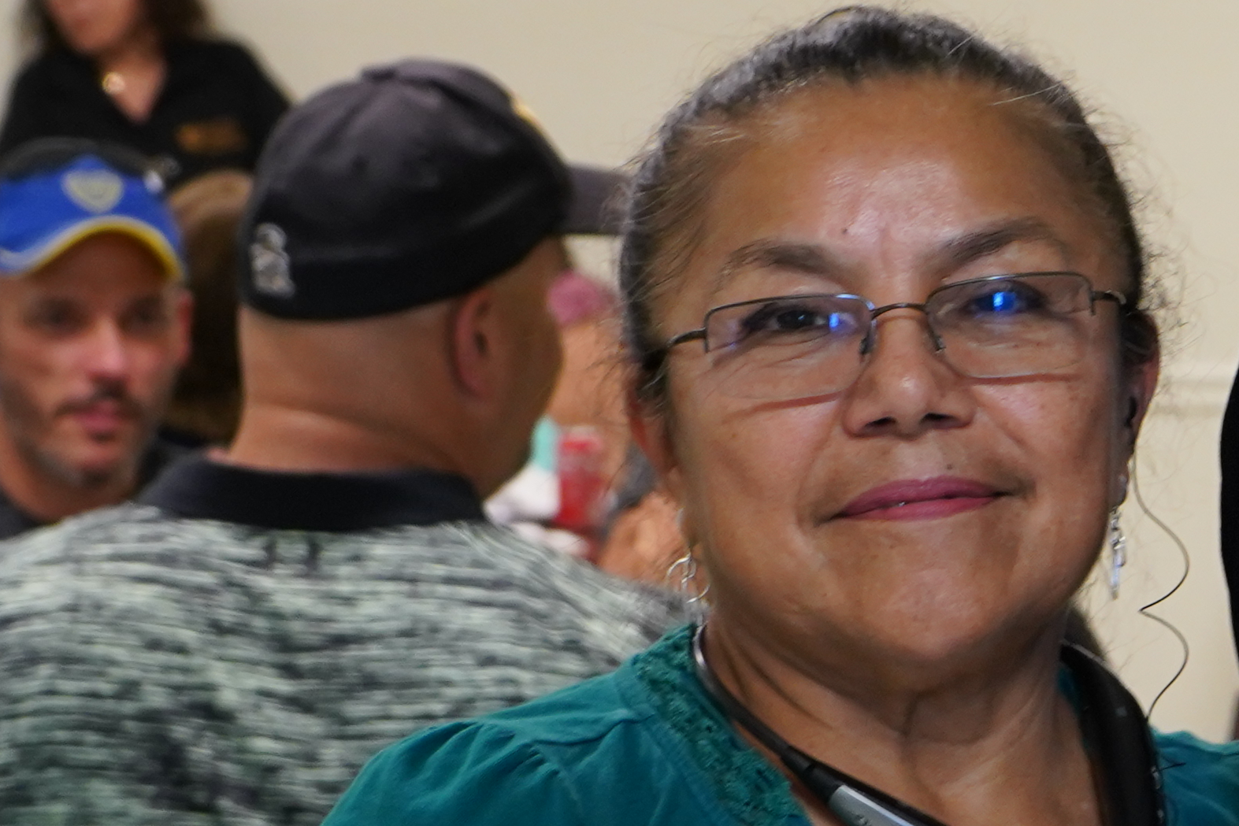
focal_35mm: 164
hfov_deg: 12.3
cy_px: 592
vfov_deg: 8.4
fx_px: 5644
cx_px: 1400
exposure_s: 1/80
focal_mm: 43
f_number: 5.6
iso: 1600
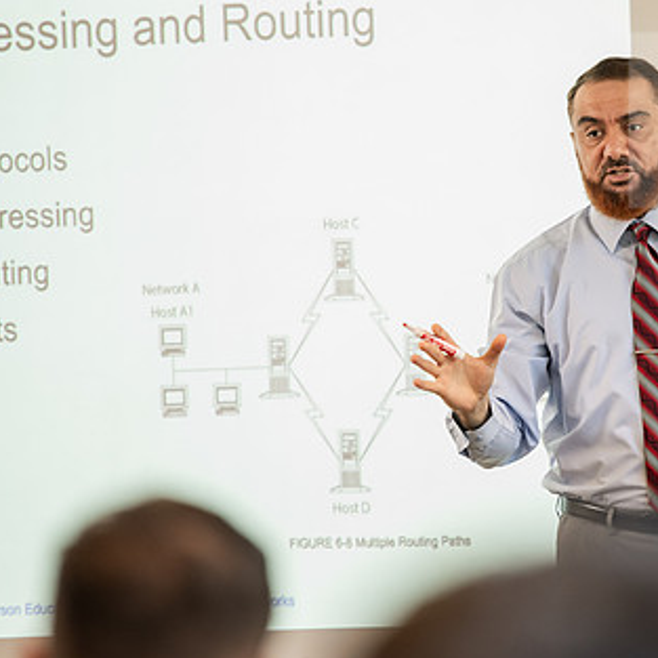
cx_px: 566
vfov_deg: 6.7
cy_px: 287
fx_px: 5591
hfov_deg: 6.7
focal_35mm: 260
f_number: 3.2
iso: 1250
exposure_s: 1/200
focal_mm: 165
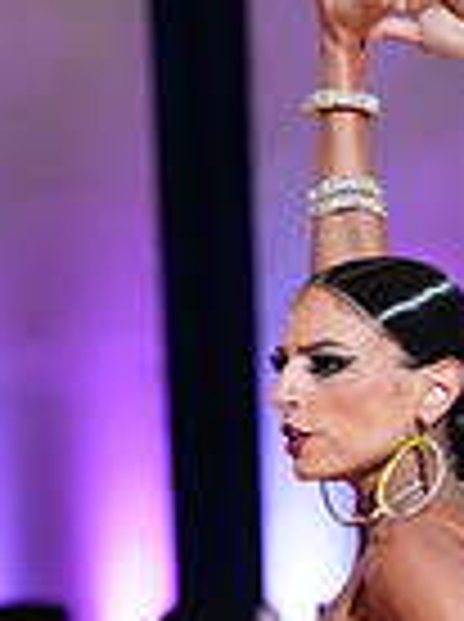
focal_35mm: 316
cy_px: 932
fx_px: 5665
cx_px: 791
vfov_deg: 6.2
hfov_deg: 4.6
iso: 2000
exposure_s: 1/400
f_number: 2.8
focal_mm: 78
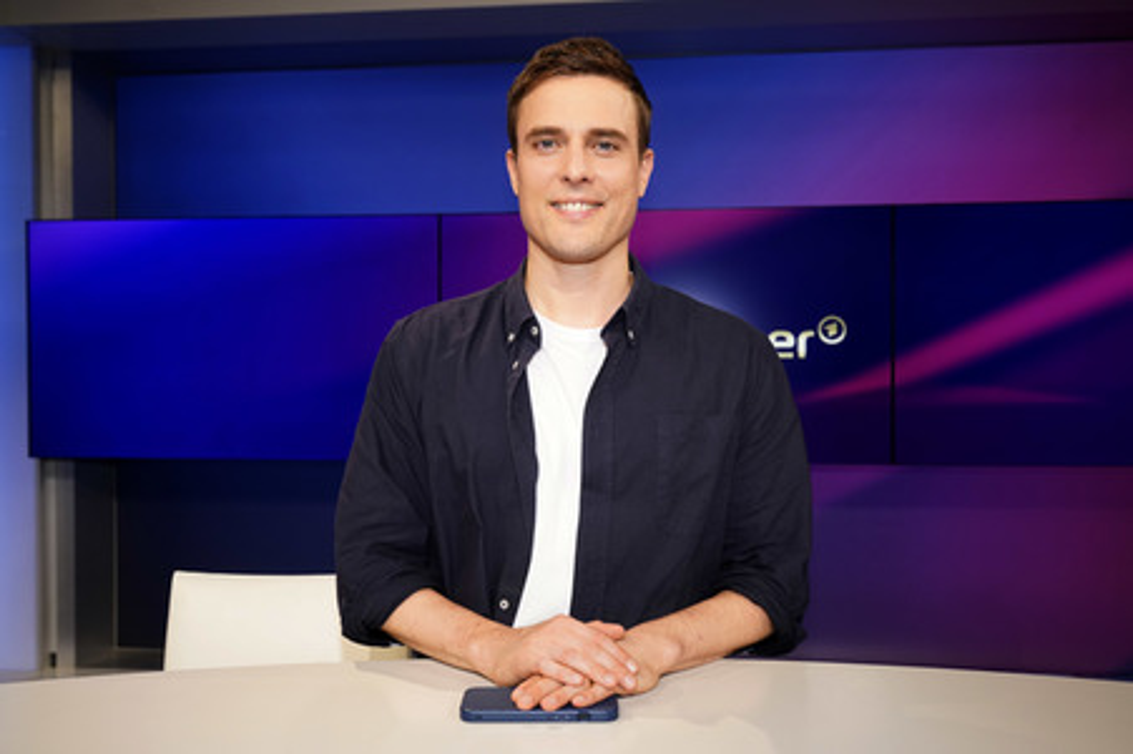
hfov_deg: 62.0
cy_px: 377
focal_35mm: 30
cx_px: 566
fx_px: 943
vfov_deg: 43.5
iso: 2000
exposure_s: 1/125
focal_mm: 30
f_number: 5
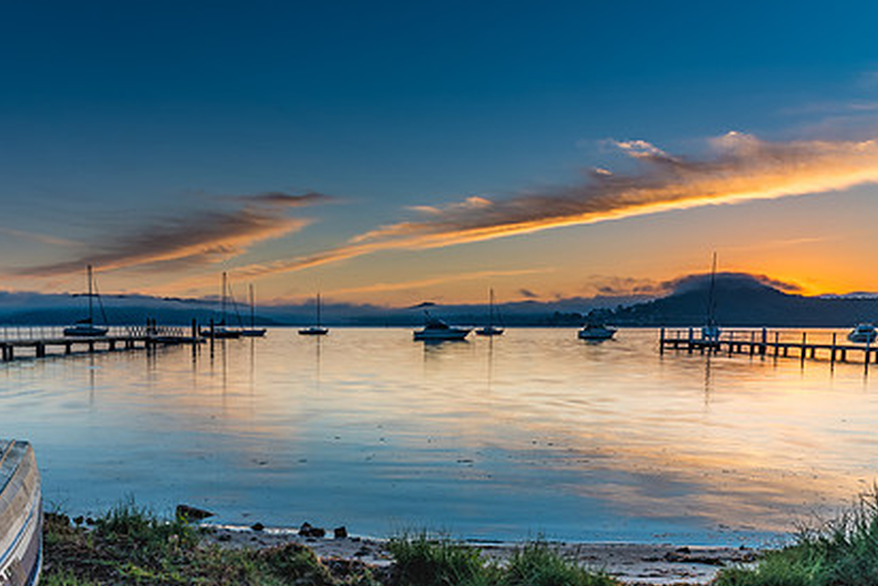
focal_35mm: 34
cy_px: 400
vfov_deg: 38.4
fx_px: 829
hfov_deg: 54.4
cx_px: 277
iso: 50
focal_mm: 16
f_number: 8
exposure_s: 1
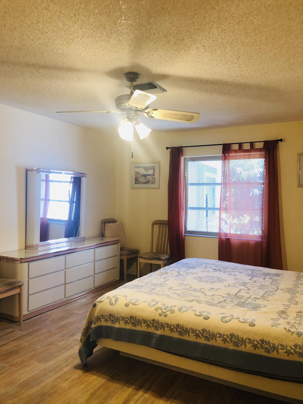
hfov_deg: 49.7
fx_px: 327
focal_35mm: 28
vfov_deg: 63.4
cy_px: 202
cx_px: 152
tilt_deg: +0.5
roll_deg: -3.4
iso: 40
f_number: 1.8
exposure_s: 1/30
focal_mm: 3.99
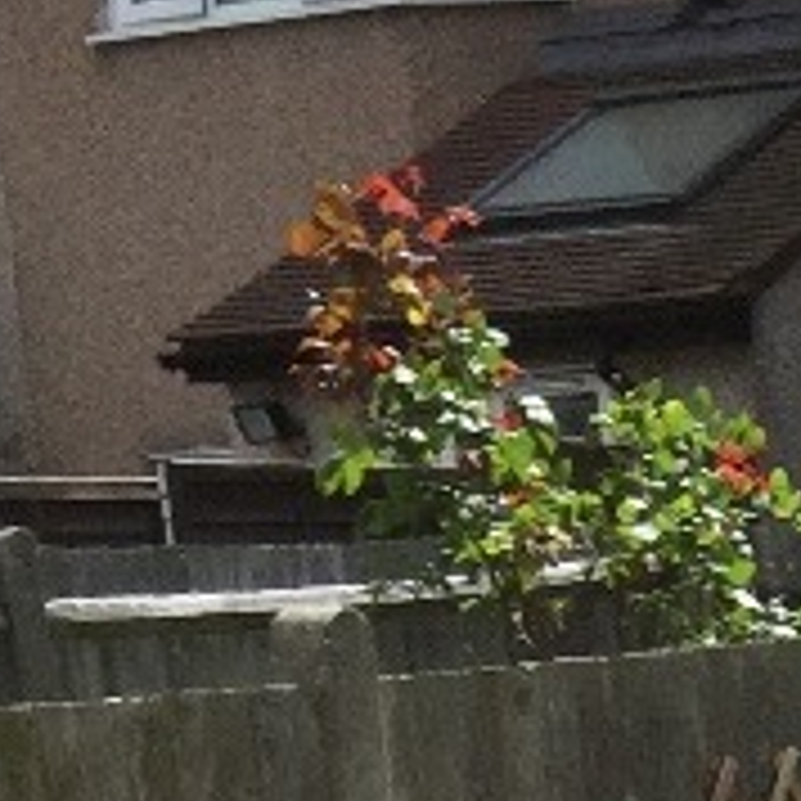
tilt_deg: -21.9
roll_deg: +1.6
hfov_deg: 9.6
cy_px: 2444
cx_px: 1490
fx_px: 4529
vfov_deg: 8.4
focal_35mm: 173
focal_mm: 4.15
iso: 32
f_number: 2.2
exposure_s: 1/2639
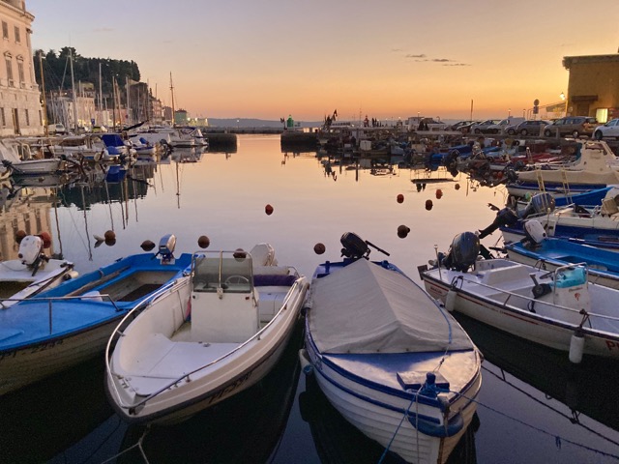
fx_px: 501
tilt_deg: -11.1
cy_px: 232
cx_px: 310
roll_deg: +0.8
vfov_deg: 49.7
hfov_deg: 63.4
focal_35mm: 28
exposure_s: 1/33
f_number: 1.8
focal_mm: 3.99
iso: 250
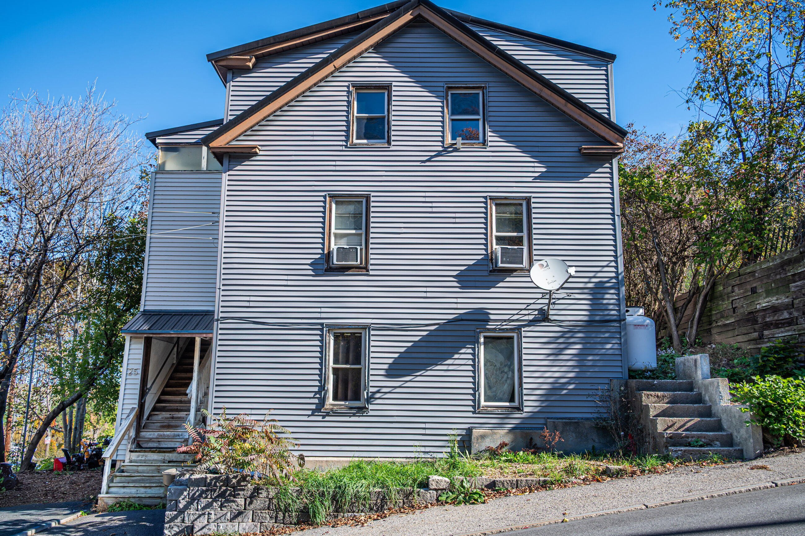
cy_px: 268
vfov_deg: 42.9
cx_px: 402
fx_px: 682
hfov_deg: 61.1
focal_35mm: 30
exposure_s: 1/200
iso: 100
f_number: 5.6
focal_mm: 30.5
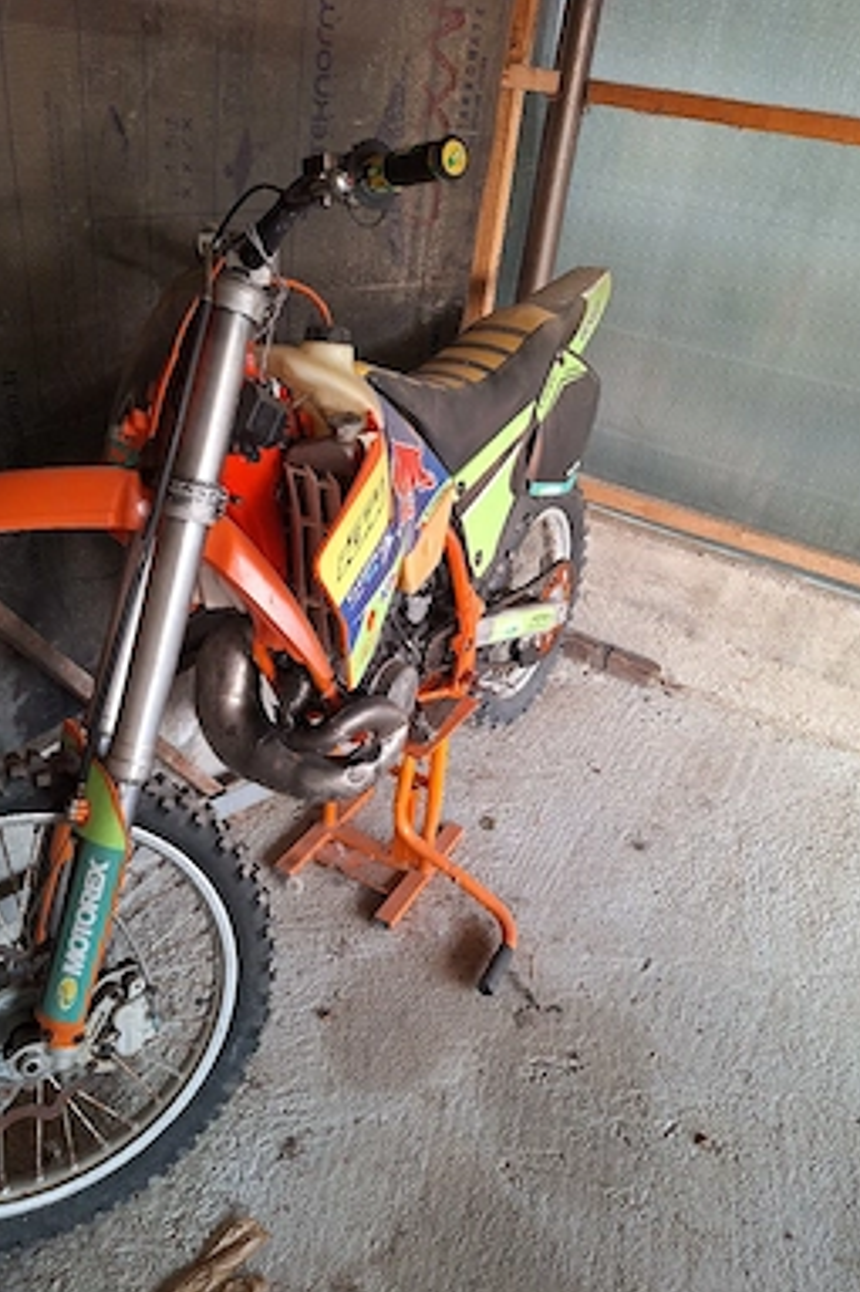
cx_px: 422
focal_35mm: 25
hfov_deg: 51.2
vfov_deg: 71.5
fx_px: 897
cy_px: 671
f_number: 1.8
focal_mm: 5.54
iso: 250
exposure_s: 1/33
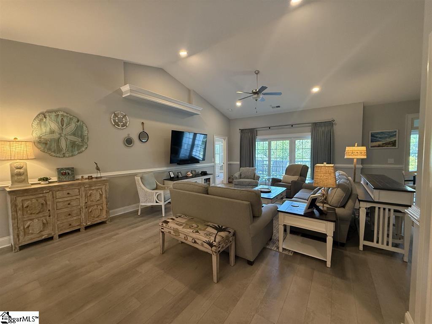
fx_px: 175
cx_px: 216
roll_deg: +0.3
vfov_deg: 85.7
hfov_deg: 102.1
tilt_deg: -3.0
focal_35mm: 14
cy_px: 162
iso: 400
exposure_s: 1/120
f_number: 2.2
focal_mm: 2.22
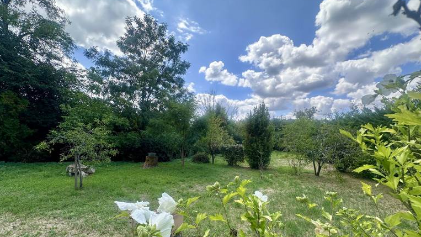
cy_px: 149
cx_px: 207
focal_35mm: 16
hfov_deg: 99.4
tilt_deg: -4.8
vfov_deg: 66.0
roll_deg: -0.6
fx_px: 179
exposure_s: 1/947
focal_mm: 2.22
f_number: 2.2
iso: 40
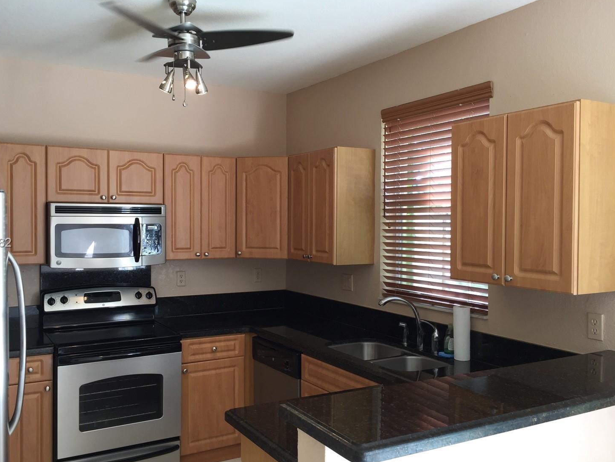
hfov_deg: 56.8
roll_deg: -2.1
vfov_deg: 44.2
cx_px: 286
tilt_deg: -2.8
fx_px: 569
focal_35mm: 32
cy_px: 243
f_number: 2.2
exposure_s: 1/60
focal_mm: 4.15
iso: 40
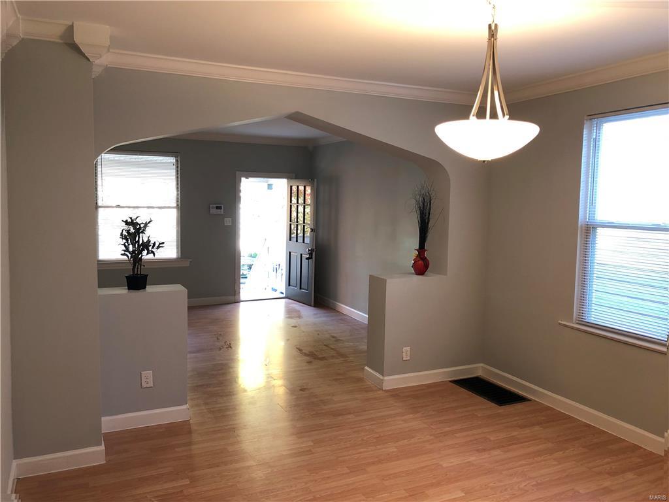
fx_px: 560
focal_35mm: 29
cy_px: 251
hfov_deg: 61.7
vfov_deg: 48.2
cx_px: 334
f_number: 1.8
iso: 40
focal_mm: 3.99
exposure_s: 1/20
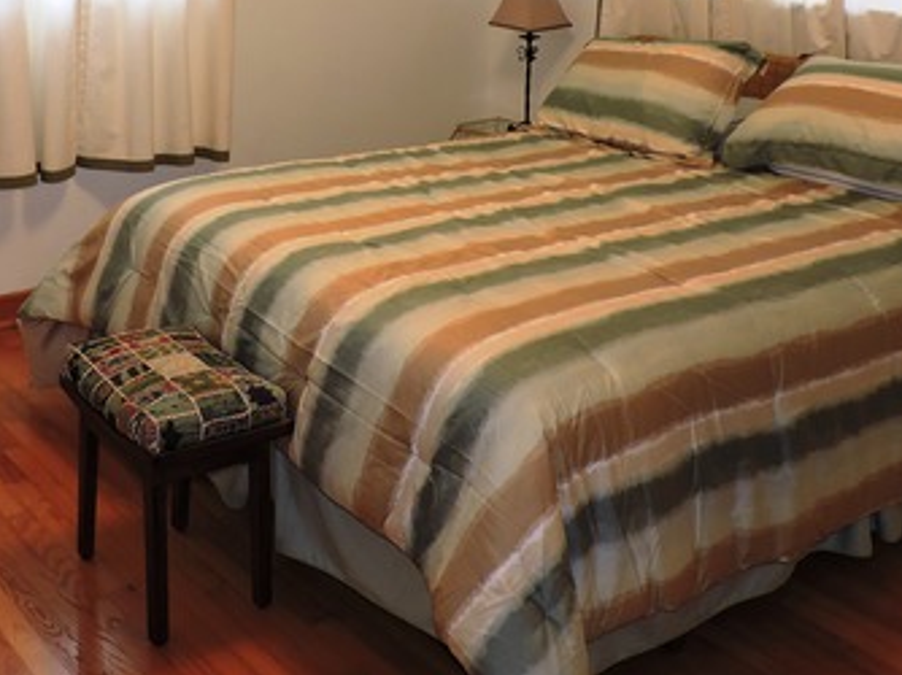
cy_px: 30
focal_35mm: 46
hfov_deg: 40.7
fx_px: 1198
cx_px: 297
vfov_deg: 29.7
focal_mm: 4.3
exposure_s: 1/40
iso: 180
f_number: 3
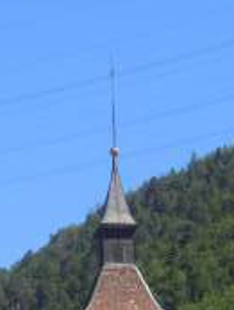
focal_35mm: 248
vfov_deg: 7.8
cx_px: 14
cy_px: 518
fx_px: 2230
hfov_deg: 6.0
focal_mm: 9.6
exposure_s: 1/800
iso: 100
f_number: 3.7
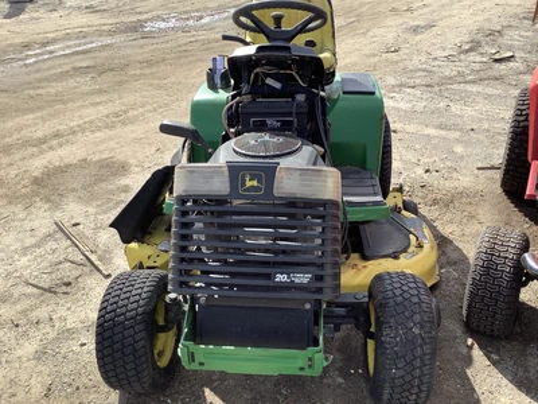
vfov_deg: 45.4
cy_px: 202
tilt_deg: -30.4
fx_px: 482
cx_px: 269
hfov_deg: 58.4
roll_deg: +0.9
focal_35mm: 31
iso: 25
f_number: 2.4
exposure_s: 1/858
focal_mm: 3.3
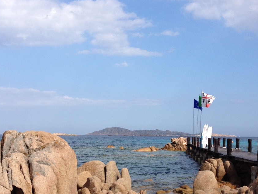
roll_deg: +0.1
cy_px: 136
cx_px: 132
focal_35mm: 66
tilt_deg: -0.4
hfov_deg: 29.4
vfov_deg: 22.1
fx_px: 492
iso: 50
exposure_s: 1/1672
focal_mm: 4.28
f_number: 2.4
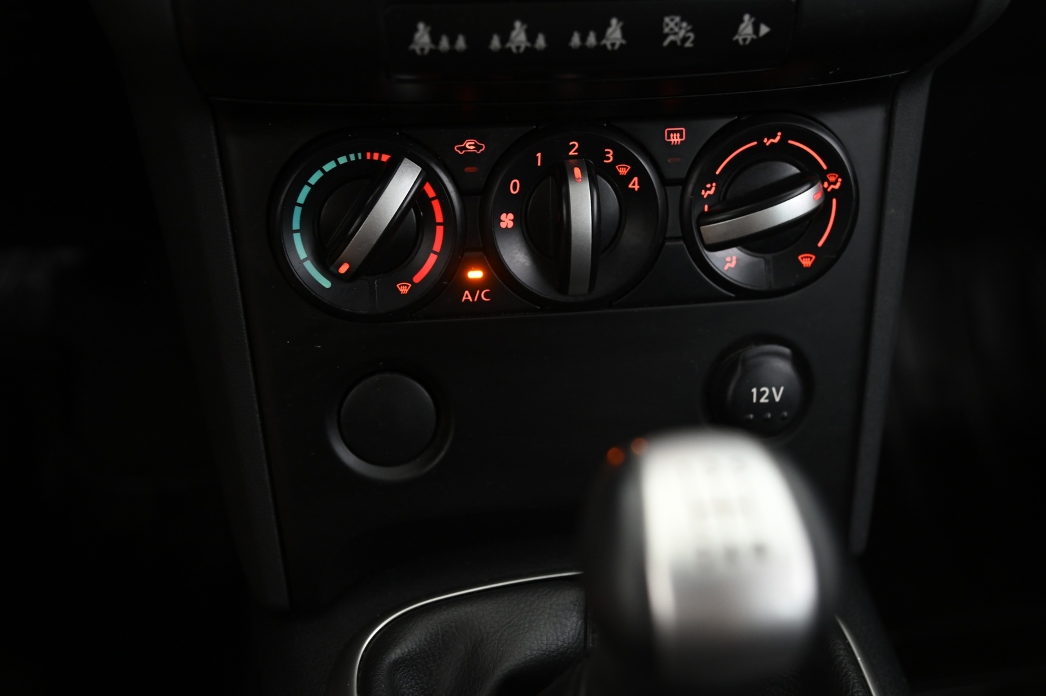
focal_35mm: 44
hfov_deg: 44.5
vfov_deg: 30.5
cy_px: 348
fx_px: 1277
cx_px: 523
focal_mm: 44
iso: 2000
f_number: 4
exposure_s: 1/13
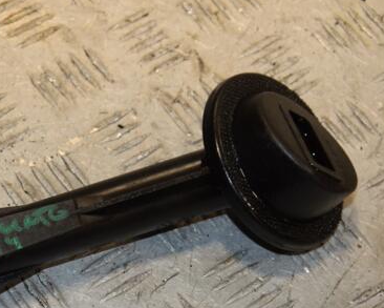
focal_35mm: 143
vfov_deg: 10.8
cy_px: 200
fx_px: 1626
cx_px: 104
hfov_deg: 13.4
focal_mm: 62
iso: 800
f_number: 7.1
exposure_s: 1/200
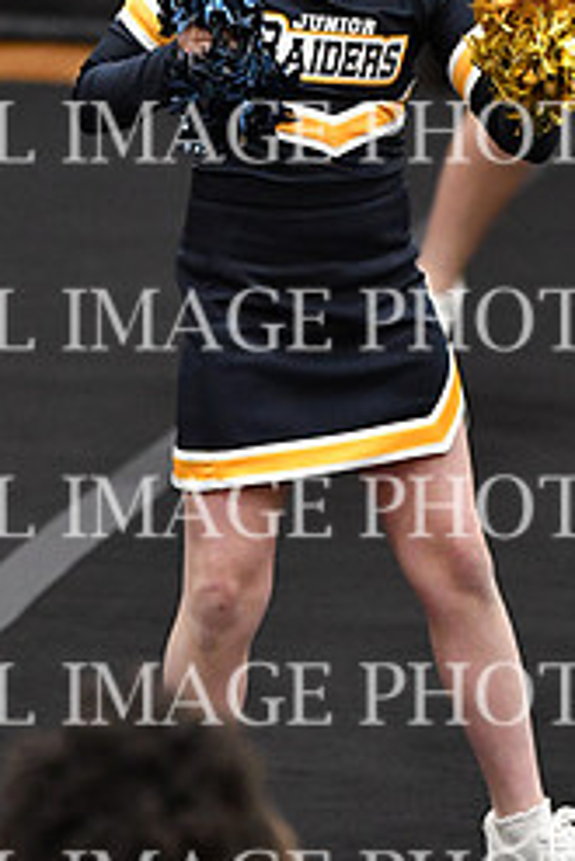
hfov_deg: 2.6
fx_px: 12631
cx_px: 336
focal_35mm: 528
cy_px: 38
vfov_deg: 3.9
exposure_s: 1/800
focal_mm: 150
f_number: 2.8
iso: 5000
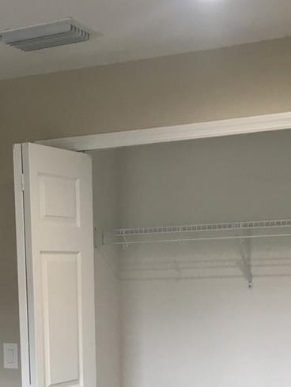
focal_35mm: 71
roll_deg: +1.0
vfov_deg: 25.7
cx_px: 90
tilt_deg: -9.0
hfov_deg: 20.6
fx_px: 795
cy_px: 404
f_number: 2.2
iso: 50
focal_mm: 4.15
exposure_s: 1/30
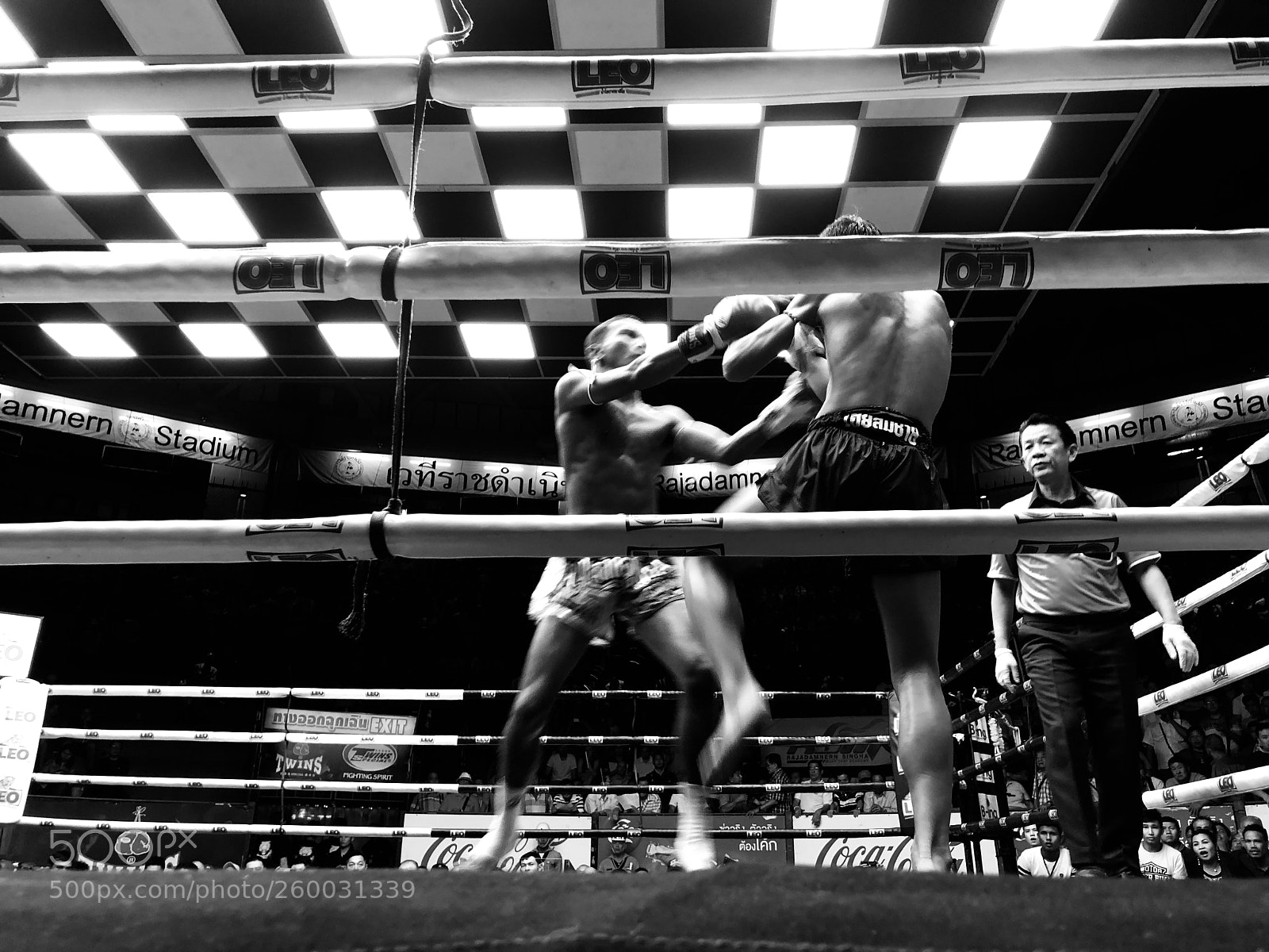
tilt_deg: +22.1
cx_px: 634
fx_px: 1026
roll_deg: +0.2
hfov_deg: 63.4
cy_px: 476
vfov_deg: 49.7
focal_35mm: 28
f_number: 1.8
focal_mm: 4
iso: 100
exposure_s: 1/50
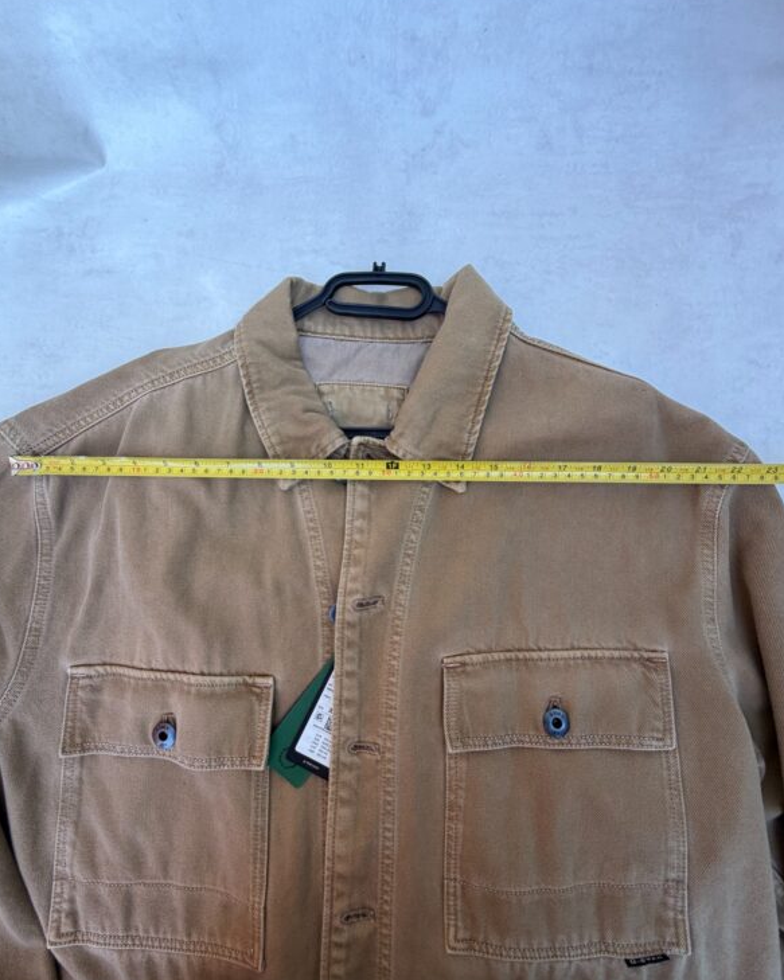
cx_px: 394
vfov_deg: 96.8
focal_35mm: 15
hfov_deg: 84.0
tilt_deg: -82.4
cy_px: 497
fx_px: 435
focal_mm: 2.22
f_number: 2.2
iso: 64
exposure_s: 1/121
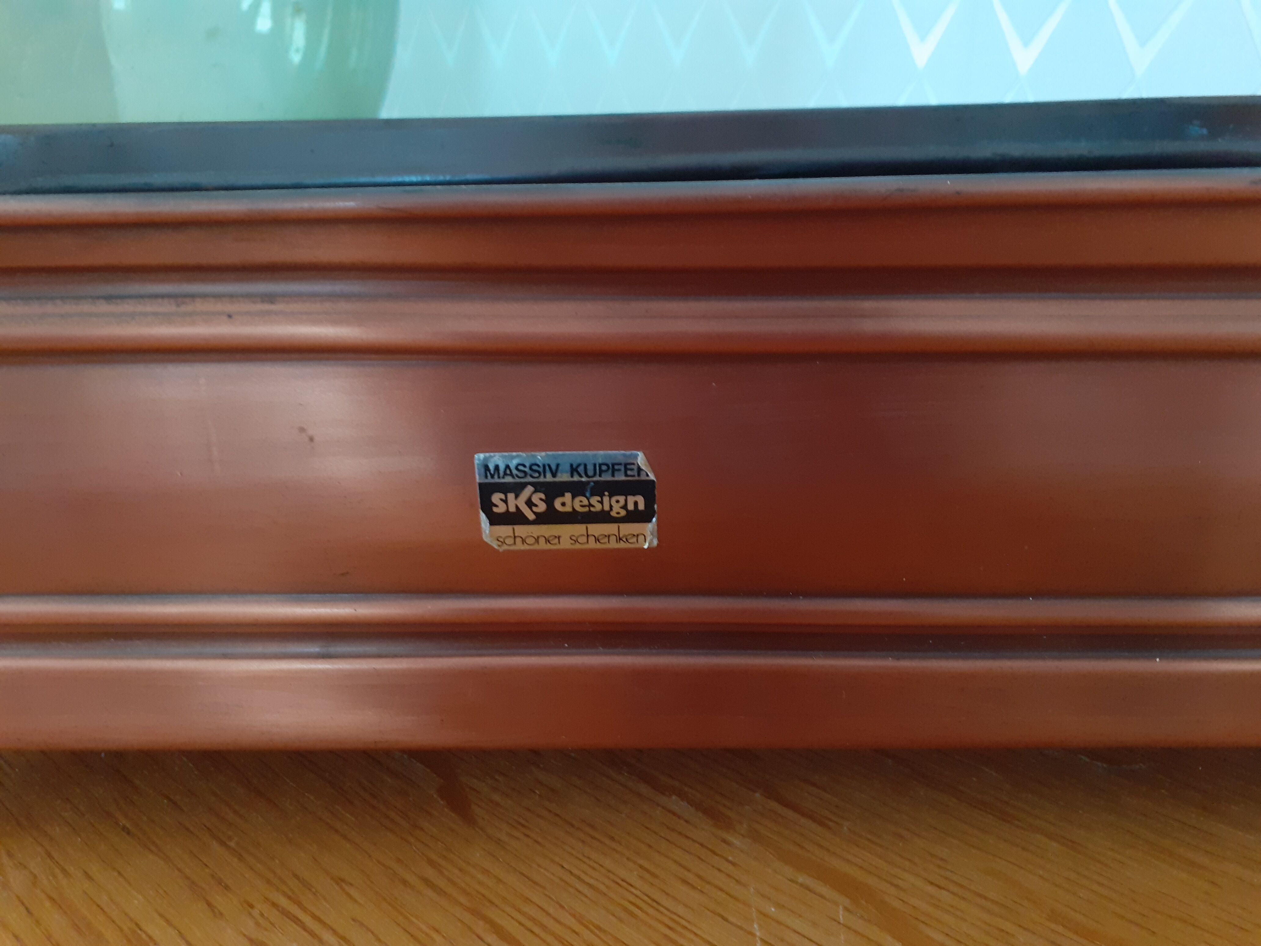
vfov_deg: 51.4
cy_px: 473
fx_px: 984
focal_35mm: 27
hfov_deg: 65.3
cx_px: 630
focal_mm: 3.6
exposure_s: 1/25
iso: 200
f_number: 1.9
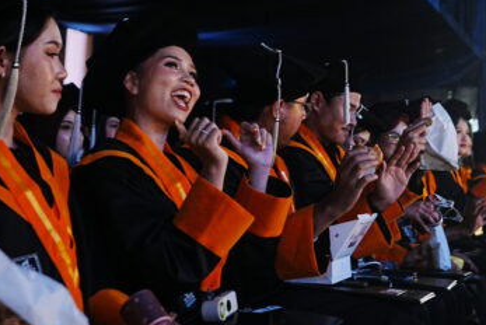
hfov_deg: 30.8
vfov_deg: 20.8
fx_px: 878
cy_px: 86
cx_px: 303
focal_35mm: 65
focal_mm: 34
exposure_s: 1/125
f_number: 2.8
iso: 1600
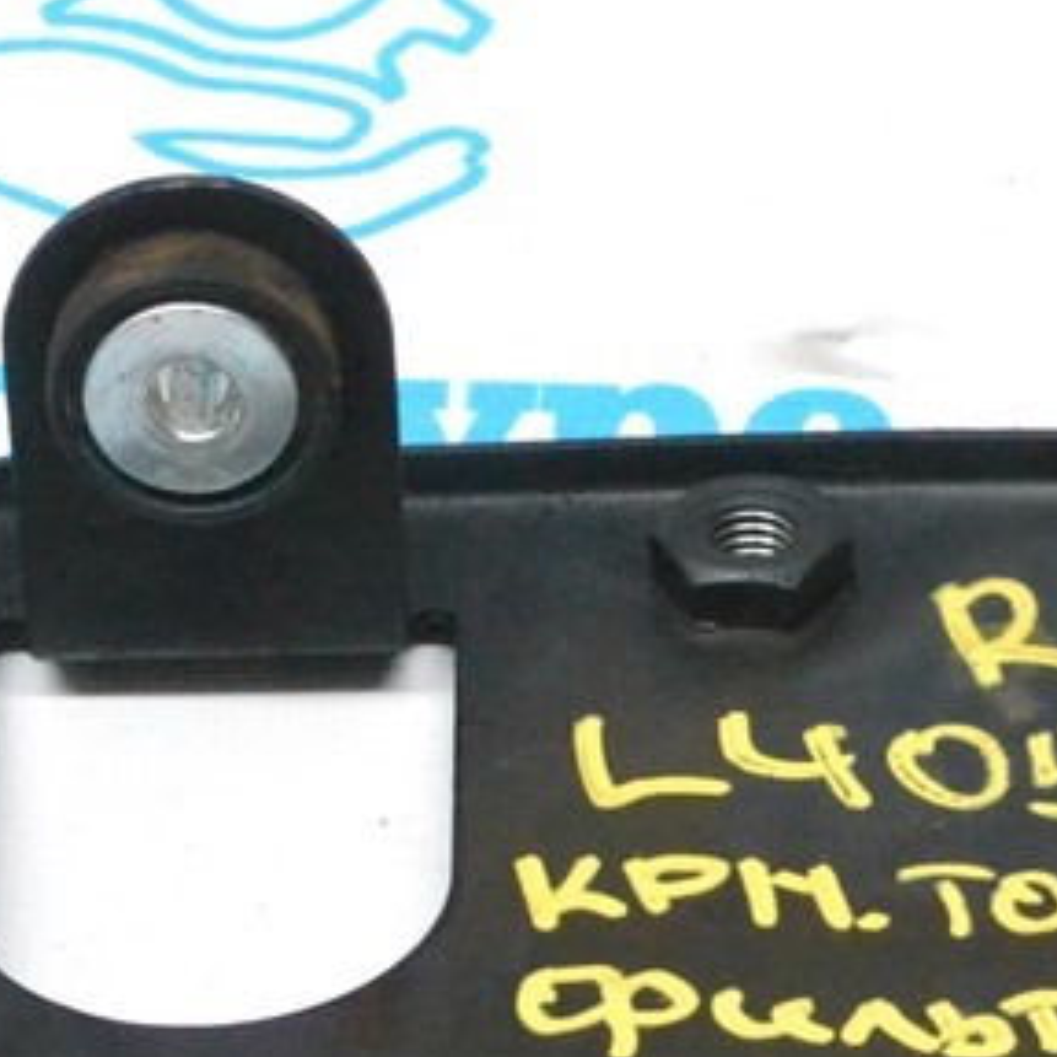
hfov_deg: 8.3
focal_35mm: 209
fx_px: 7220
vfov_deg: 8.4
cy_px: 716
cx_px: 950
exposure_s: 1/160
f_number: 9
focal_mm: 46
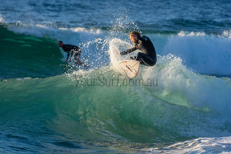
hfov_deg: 3.9
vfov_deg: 2.6
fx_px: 3369
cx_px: 116
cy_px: 77
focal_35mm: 525
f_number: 5.6
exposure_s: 1/1250
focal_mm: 350
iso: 500
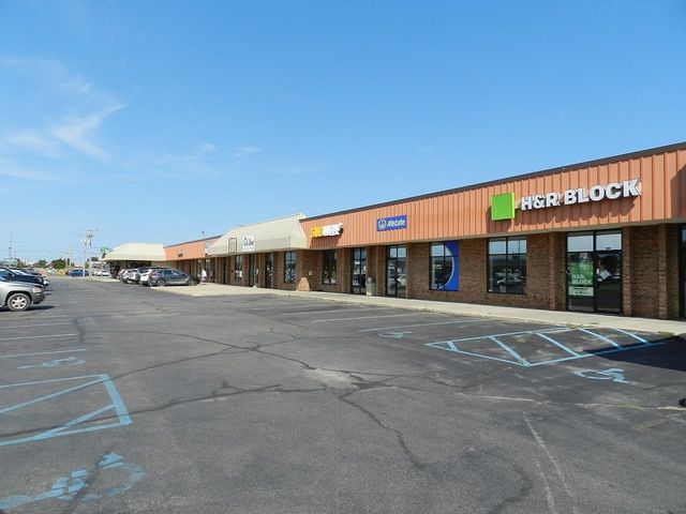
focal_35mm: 23
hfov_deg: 73.9
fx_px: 456
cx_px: 343
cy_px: 257
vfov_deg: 58.9
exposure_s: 1/1000
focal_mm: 4
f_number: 4
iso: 160
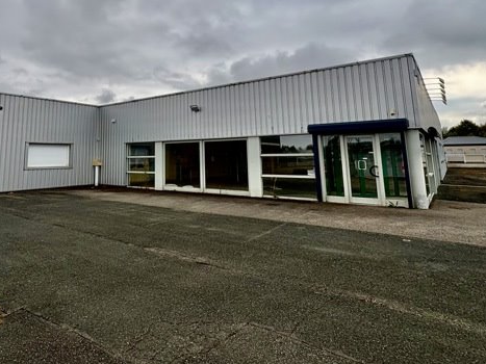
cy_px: 104
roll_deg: +0.3
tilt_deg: +9.9
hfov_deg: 70.2
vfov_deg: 54.8
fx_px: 337
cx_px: 176
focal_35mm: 24
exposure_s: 1/1709
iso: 50
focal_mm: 2.22
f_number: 2.2
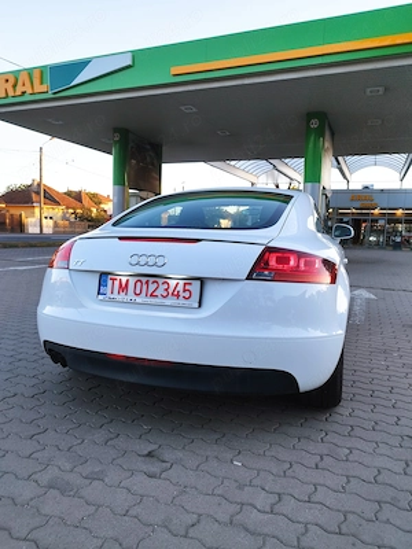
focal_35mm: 24
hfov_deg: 56.8
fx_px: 381
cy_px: 274
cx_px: 206
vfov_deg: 71.6
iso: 60
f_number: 1.89
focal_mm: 5.89
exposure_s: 1/100
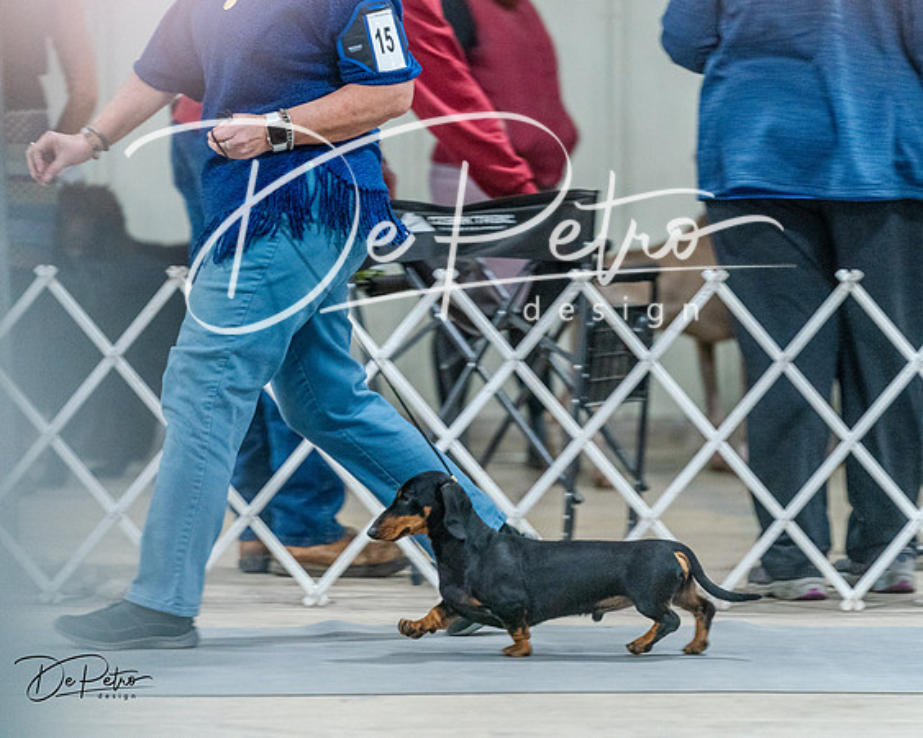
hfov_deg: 8.6
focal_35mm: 225
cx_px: 462
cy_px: 369
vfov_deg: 6.9
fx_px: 6151
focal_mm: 200
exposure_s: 1/200
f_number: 3.5
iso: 6400
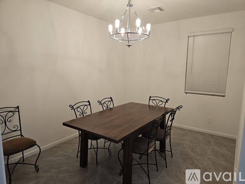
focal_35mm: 23
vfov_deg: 58.9
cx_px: 122
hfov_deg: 73.9
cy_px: 92
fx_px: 163
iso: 160
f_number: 1.8
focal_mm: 5.4
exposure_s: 1/120
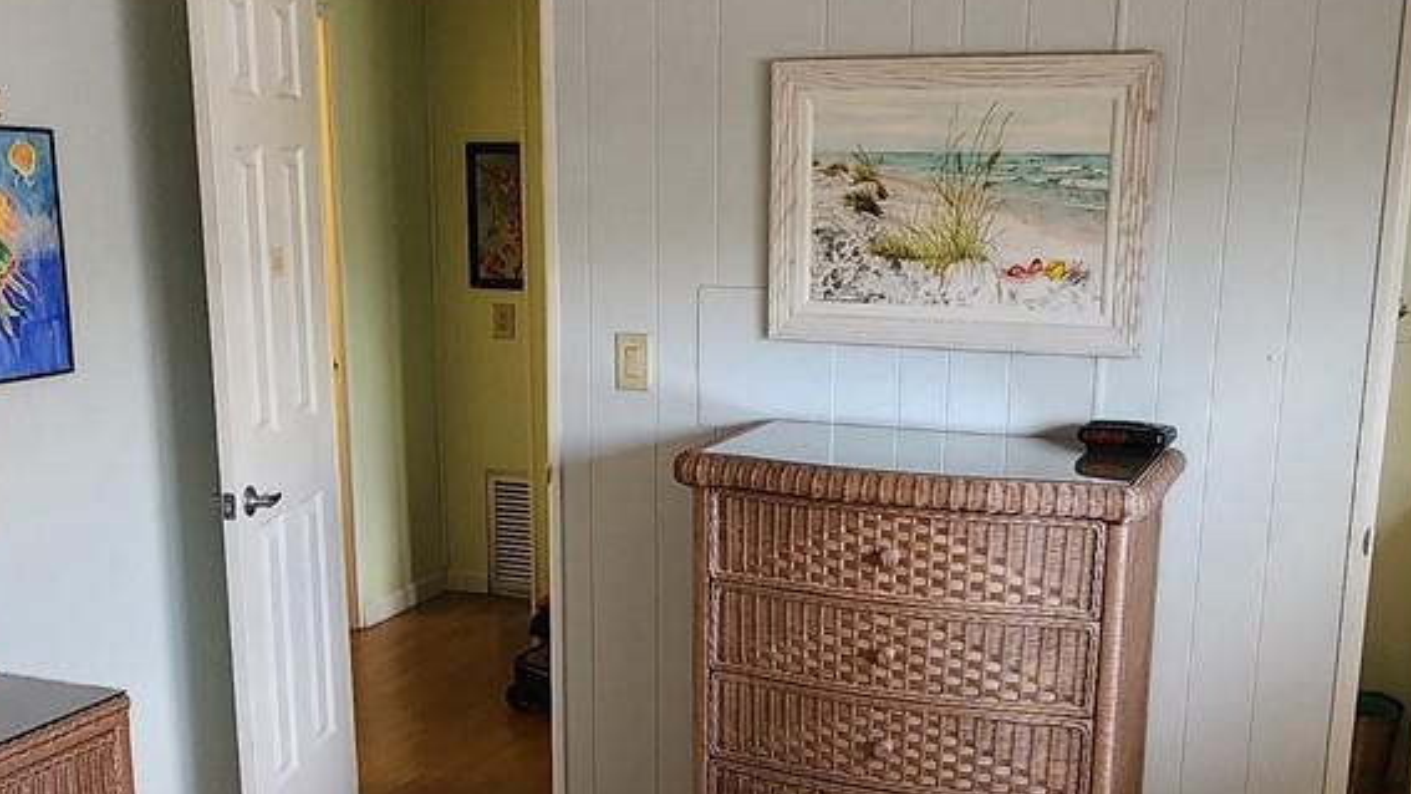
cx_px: 687
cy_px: 582
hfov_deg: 50.5
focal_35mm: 40
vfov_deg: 29.3
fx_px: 1497
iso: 200
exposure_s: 1/60
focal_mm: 2.2
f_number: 2.2
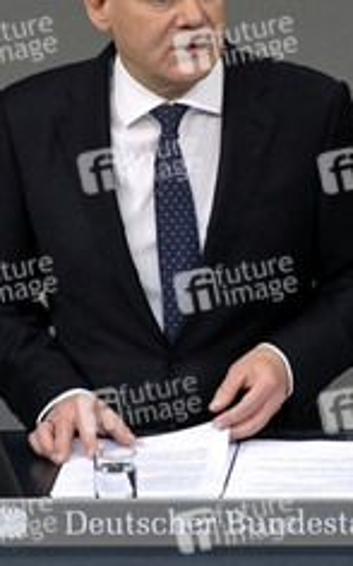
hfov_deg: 1.3
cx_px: 172
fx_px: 15029
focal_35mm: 974
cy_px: 225
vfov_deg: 2.2
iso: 10000
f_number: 5.6
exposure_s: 1/400
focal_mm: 500
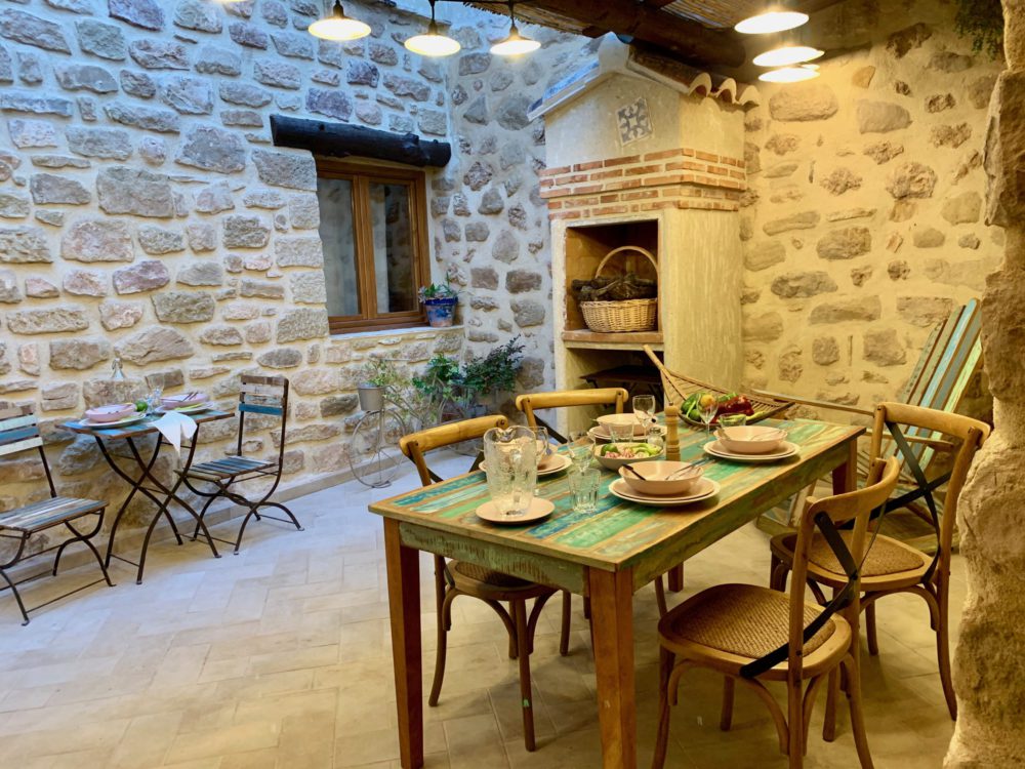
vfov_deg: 53.1
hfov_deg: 67.3
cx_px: 512
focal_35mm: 26
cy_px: 384
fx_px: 770
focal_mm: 4.25
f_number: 1.8
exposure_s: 1/50
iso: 200
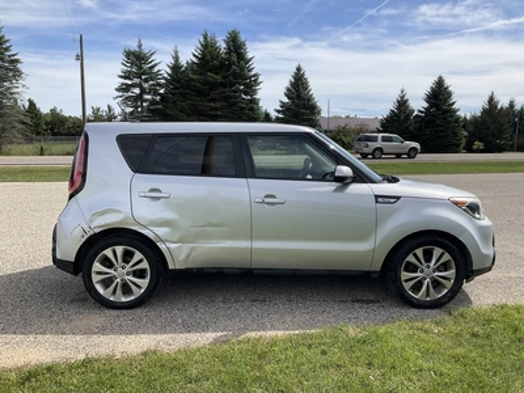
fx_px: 439
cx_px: 262
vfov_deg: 48.2
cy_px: 196
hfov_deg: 61.7
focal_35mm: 29
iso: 25
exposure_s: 1/1912
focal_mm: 3
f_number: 1.8
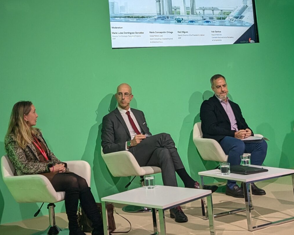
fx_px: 583
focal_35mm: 67
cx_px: 106
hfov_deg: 28.2
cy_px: 10
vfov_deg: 22.1
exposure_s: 1/99.9
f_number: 1.73
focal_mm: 4.38
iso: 40
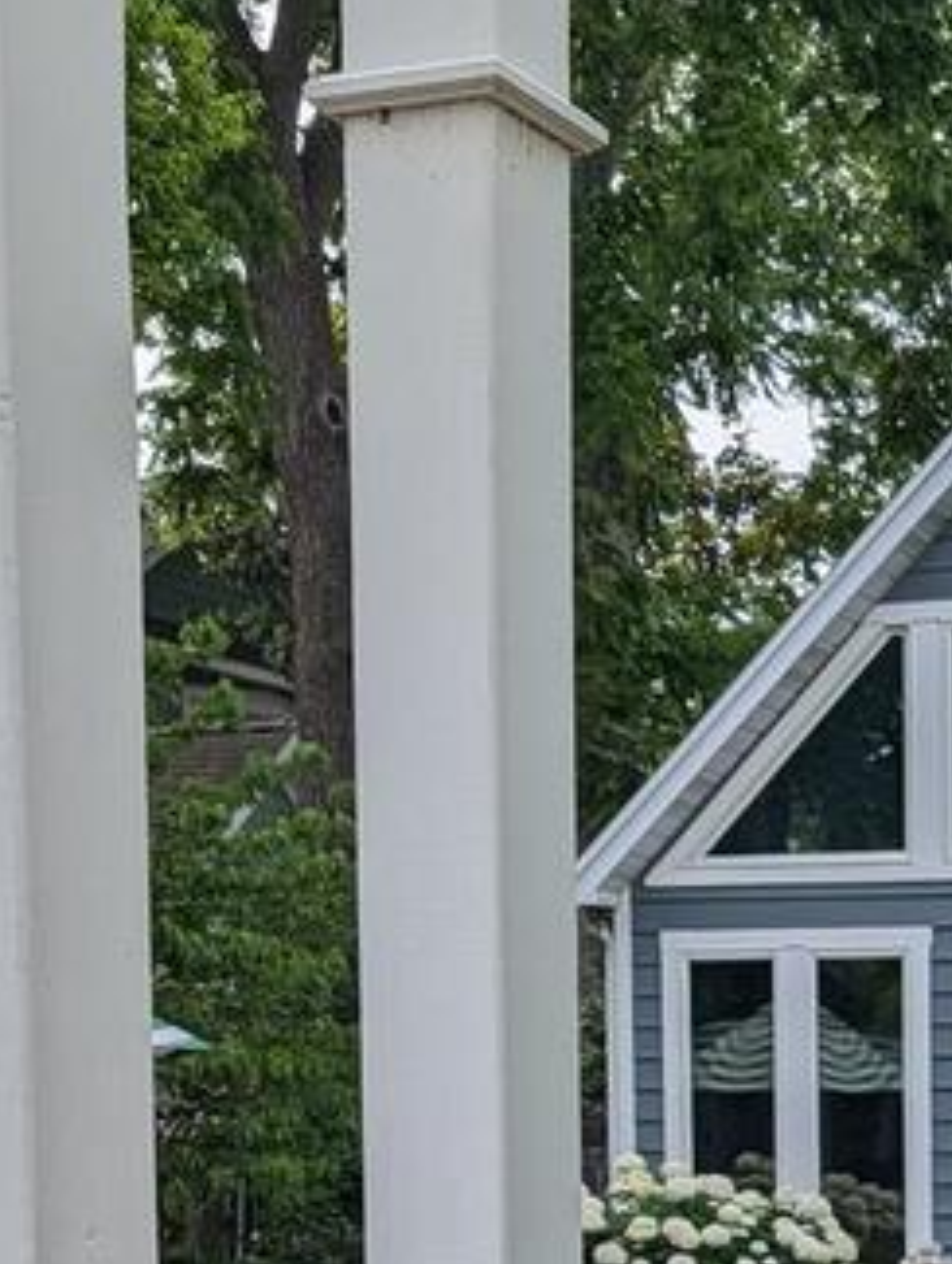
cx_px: 1106
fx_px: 2926
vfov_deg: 22.9
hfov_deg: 17.7
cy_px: 1412
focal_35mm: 80
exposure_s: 1/1383
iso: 23
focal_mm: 6.9
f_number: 1.68
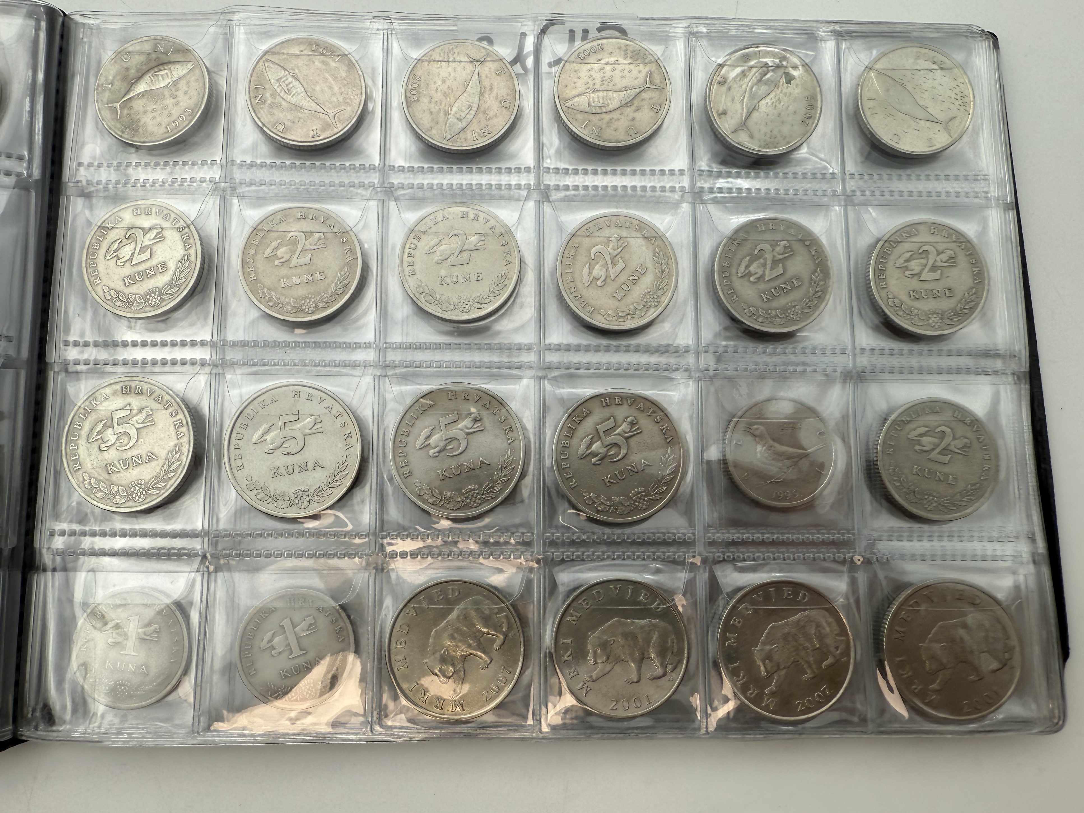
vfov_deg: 54.9
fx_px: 783
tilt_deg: -78.6
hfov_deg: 69.4
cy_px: 401
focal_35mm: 25
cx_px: 533
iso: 40
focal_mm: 2.22
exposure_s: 1/260
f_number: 2.2
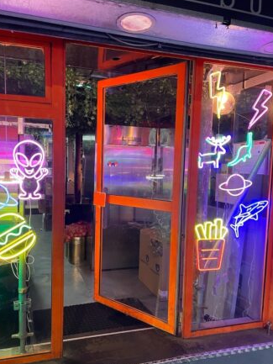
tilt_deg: -5.2
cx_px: 119
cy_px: 197
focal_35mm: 30
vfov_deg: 59.9
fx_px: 315
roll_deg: -1.4
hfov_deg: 46.7
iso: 320
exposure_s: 1/50
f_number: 1.6
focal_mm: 4.2
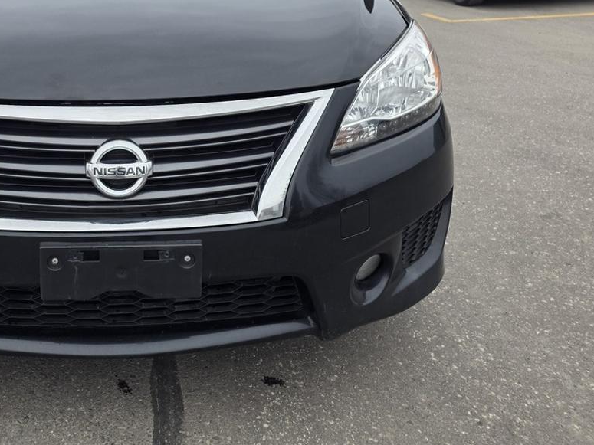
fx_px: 652
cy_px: 84
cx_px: 126
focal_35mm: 38
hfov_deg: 46.6
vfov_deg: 36.3
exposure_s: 1/1695
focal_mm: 6.25
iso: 80
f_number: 1.7
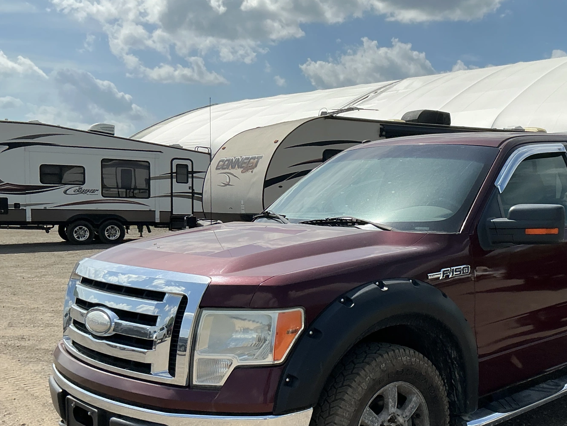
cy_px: 270
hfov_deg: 43.9
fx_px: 688
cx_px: 395
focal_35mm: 42
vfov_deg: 34.2
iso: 25
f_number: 1.8
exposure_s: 1/2667
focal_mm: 3
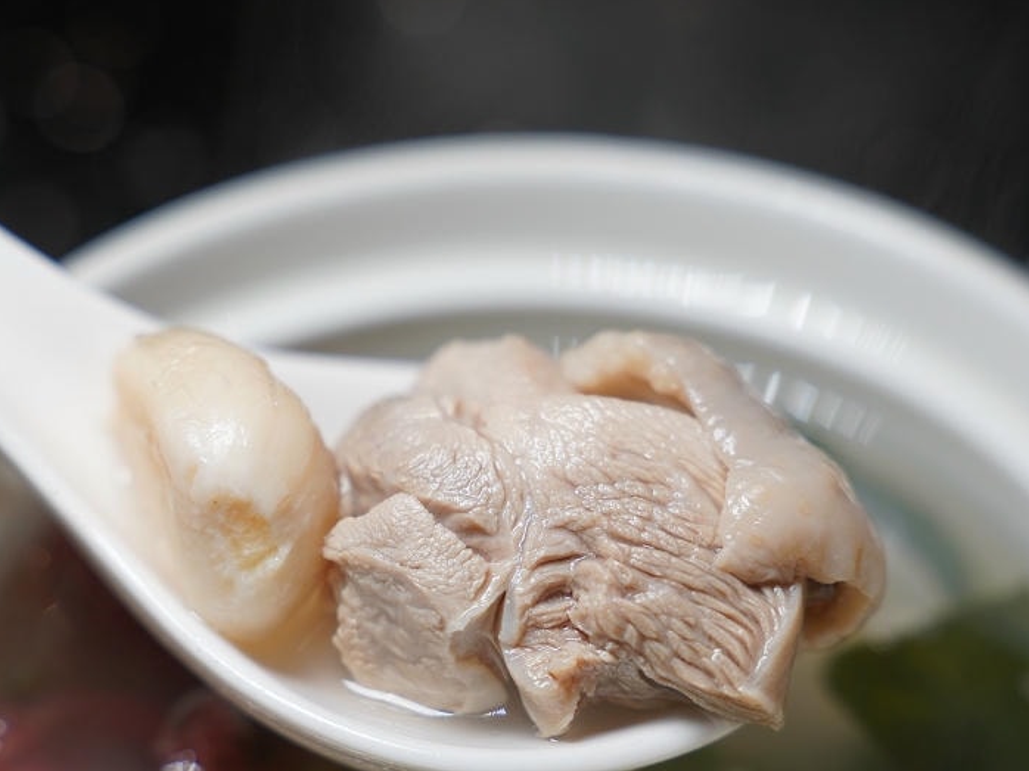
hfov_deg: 15.9
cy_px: 489
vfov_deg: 11.9
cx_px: 501
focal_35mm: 124
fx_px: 3685
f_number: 4
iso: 160
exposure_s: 1/80
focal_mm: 75
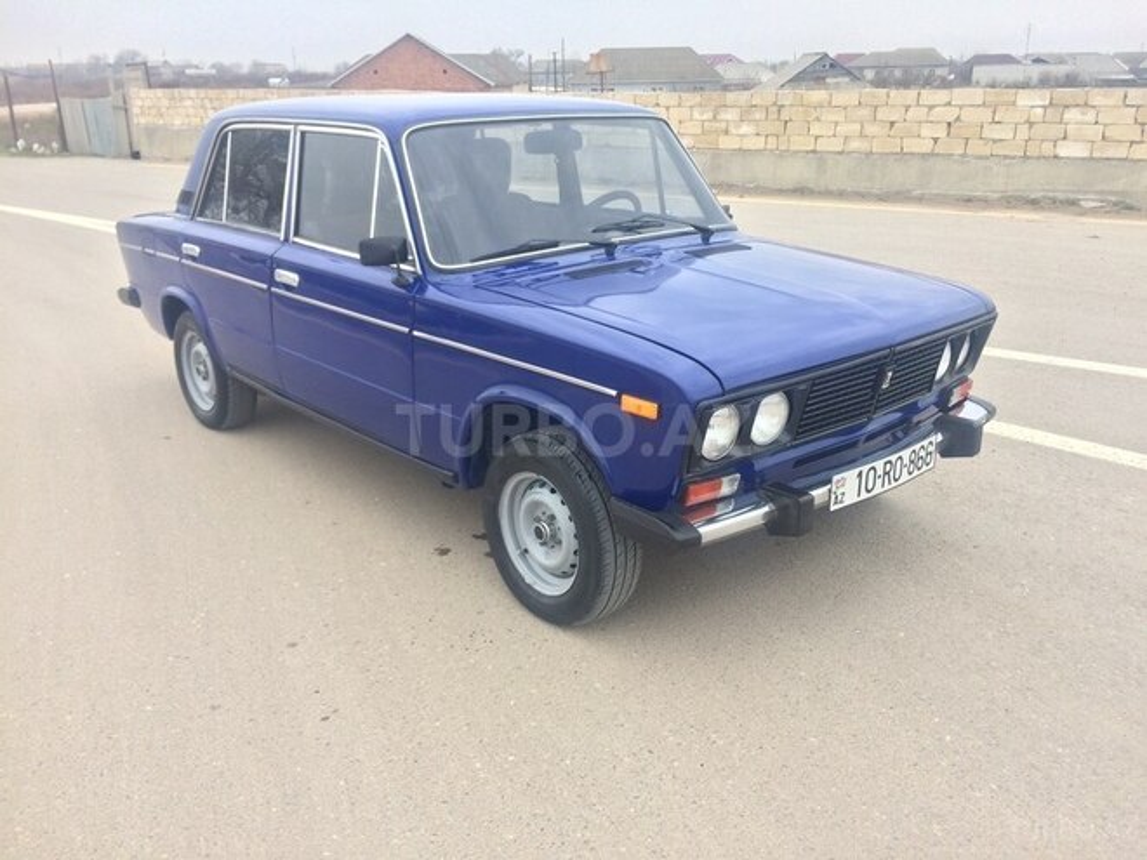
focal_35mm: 29
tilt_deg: -18.6
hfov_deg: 61.7
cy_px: 430
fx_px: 961
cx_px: 574
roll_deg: -0.3
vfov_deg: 48.2
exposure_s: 1/100
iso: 50
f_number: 2.2
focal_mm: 4.15
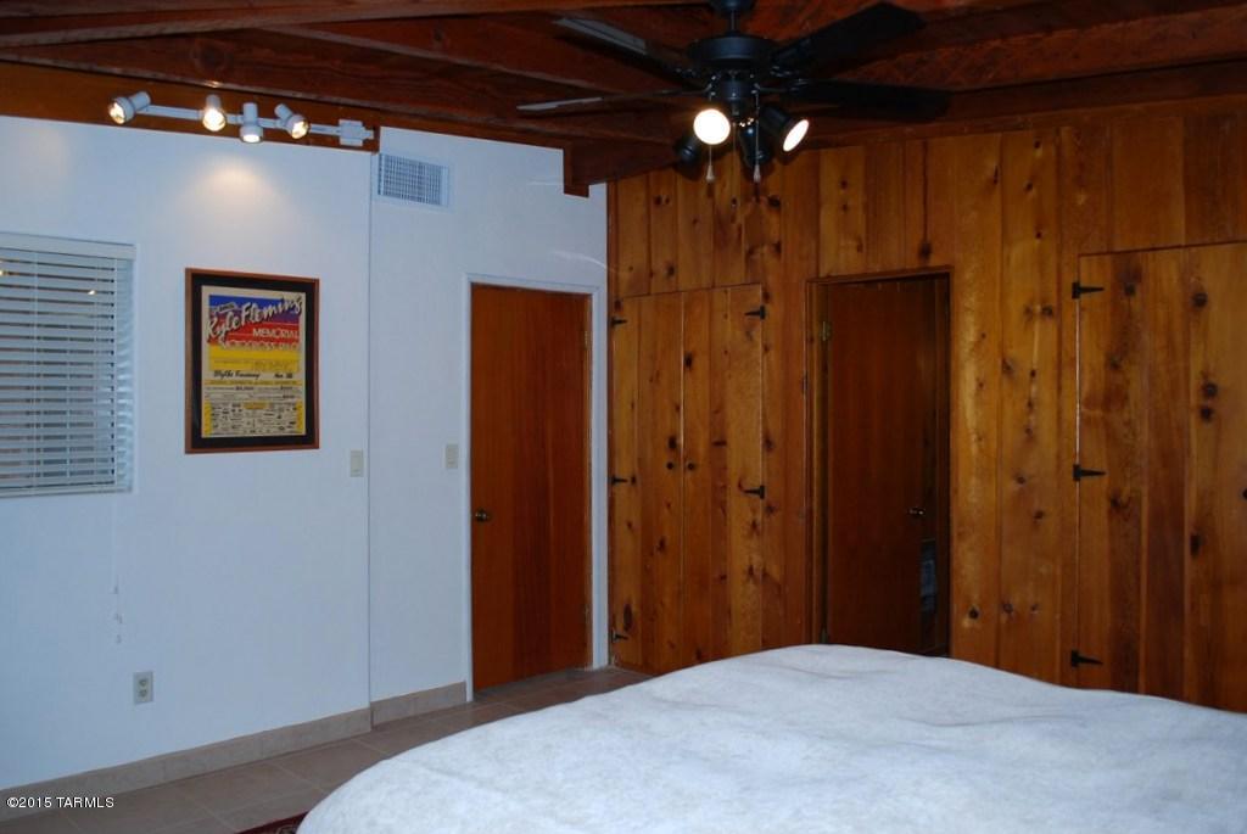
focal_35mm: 27
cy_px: 417
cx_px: 624
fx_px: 936
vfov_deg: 48.0
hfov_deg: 67.3
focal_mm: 18
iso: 200
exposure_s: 1/60
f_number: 3.5
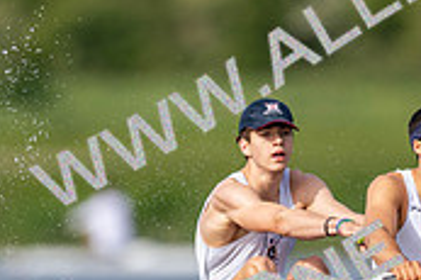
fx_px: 23483
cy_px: 213
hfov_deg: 1.0
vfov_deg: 0.7
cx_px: 331
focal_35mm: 2010
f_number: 4
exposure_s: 1/2500
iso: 250
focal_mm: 600
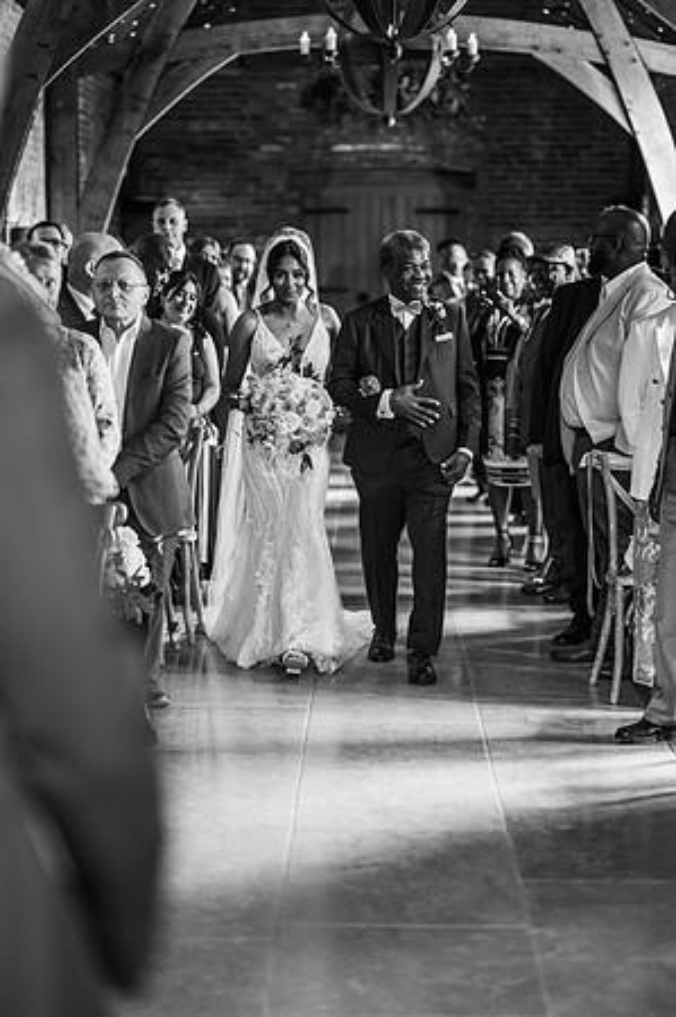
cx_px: 338
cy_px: 508
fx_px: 2400
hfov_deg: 16.0
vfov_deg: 23.9
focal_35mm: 85
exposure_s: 1/200
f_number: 1.8
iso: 900
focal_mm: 85
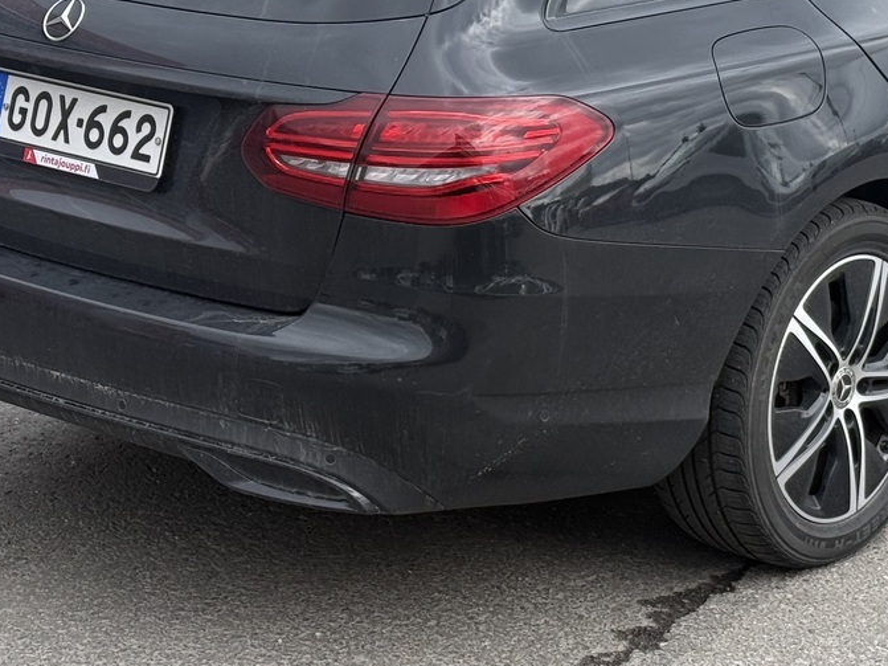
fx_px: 2642
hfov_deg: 18.9
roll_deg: -0.6
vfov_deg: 14.3
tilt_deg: -9.9
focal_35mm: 103
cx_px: 686
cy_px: 109
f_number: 1.78
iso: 80
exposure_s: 1/1242
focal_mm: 6.76
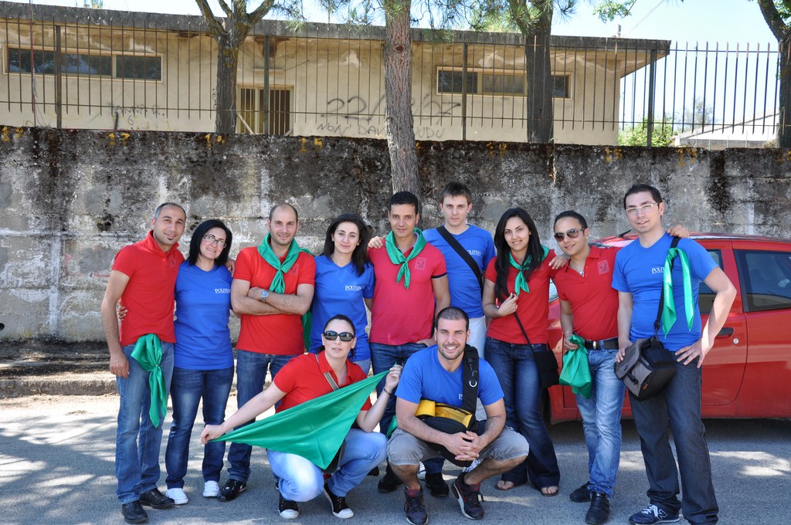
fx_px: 922
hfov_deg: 46.5
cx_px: 396
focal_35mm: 42
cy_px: 262
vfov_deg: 31.8
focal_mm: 28
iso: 200
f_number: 6.3
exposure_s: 1/160
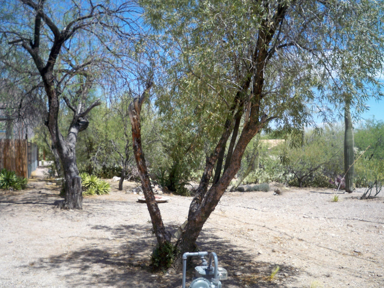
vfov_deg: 40.7
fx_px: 388
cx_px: 192
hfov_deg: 52.6
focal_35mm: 35
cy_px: 144
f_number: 4.7
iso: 80
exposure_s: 1/320
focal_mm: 6.3
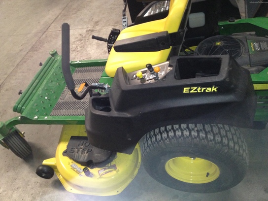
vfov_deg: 40.7
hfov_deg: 52.6
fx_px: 271
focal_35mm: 35
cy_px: 100
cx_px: 134
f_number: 2.4
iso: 320
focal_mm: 4.28
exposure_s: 1/16
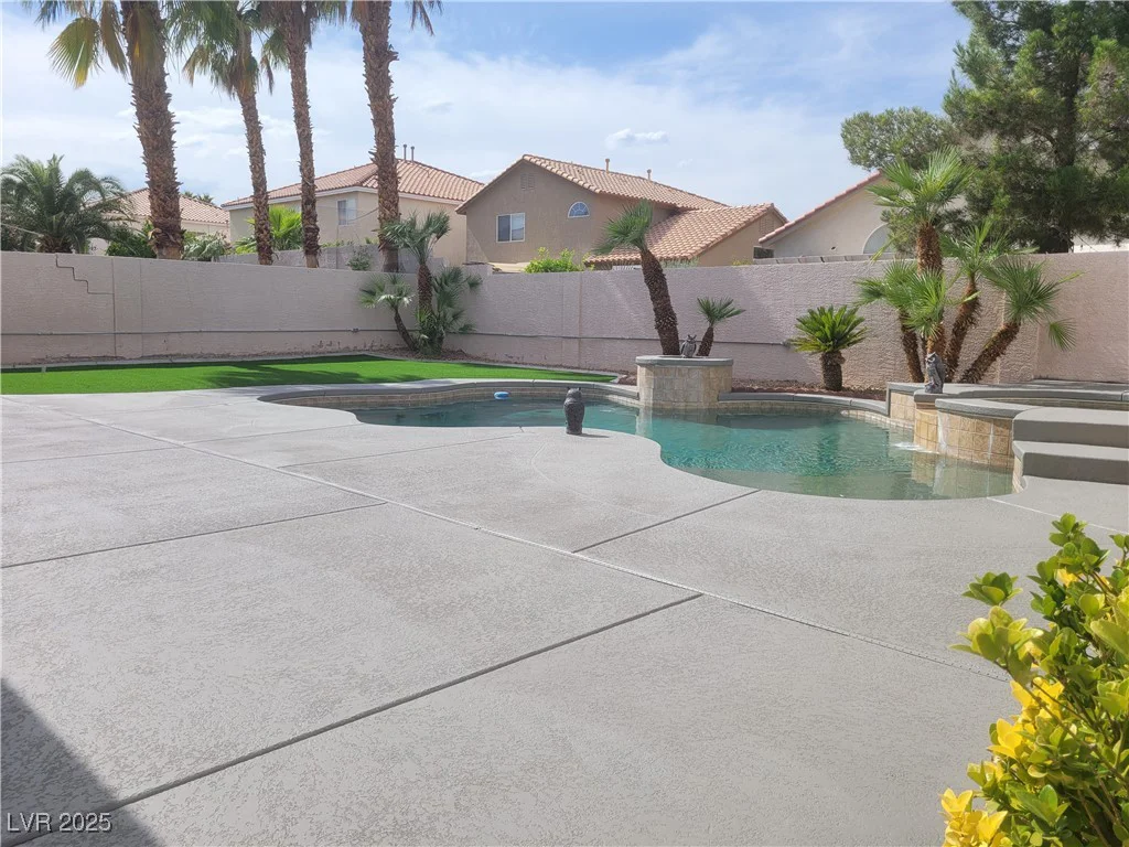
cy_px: 424
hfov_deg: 67.3
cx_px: 564
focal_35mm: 26
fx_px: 848
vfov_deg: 53.1
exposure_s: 1/2517
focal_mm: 5.4
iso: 40
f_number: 1.8
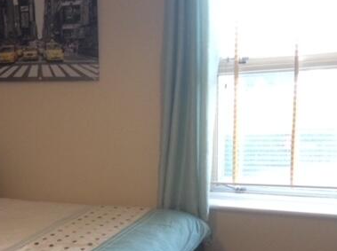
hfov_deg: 34.7
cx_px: 78
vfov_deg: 26.4
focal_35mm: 54
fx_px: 525
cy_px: 204
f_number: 2.4
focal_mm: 3.3
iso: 125
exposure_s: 1/25
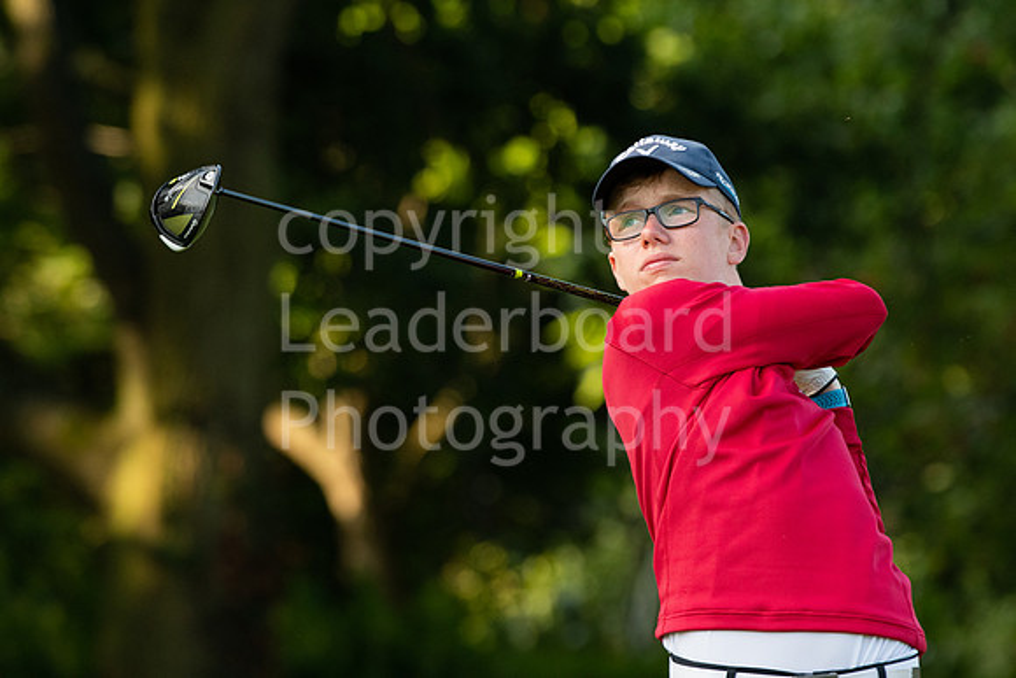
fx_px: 15243
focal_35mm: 540
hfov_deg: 3.8
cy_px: 339
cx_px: 508
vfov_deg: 2.5
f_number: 6.3
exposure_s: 1/1000
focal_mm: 360
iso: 1250
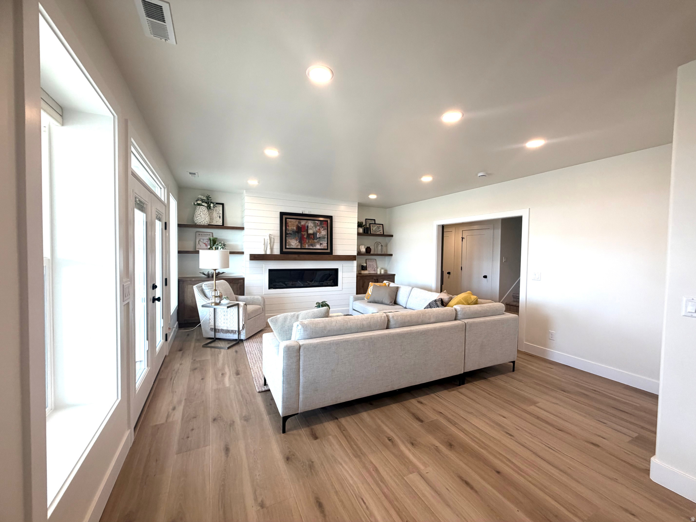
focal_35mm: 14
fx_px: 281
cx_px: 348
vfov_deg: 85.7
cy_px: 261
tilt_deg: -2.3
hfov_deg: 102.1
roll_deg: -1.5
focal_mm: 2.22
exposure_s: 1/120
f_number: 2.2
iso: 100
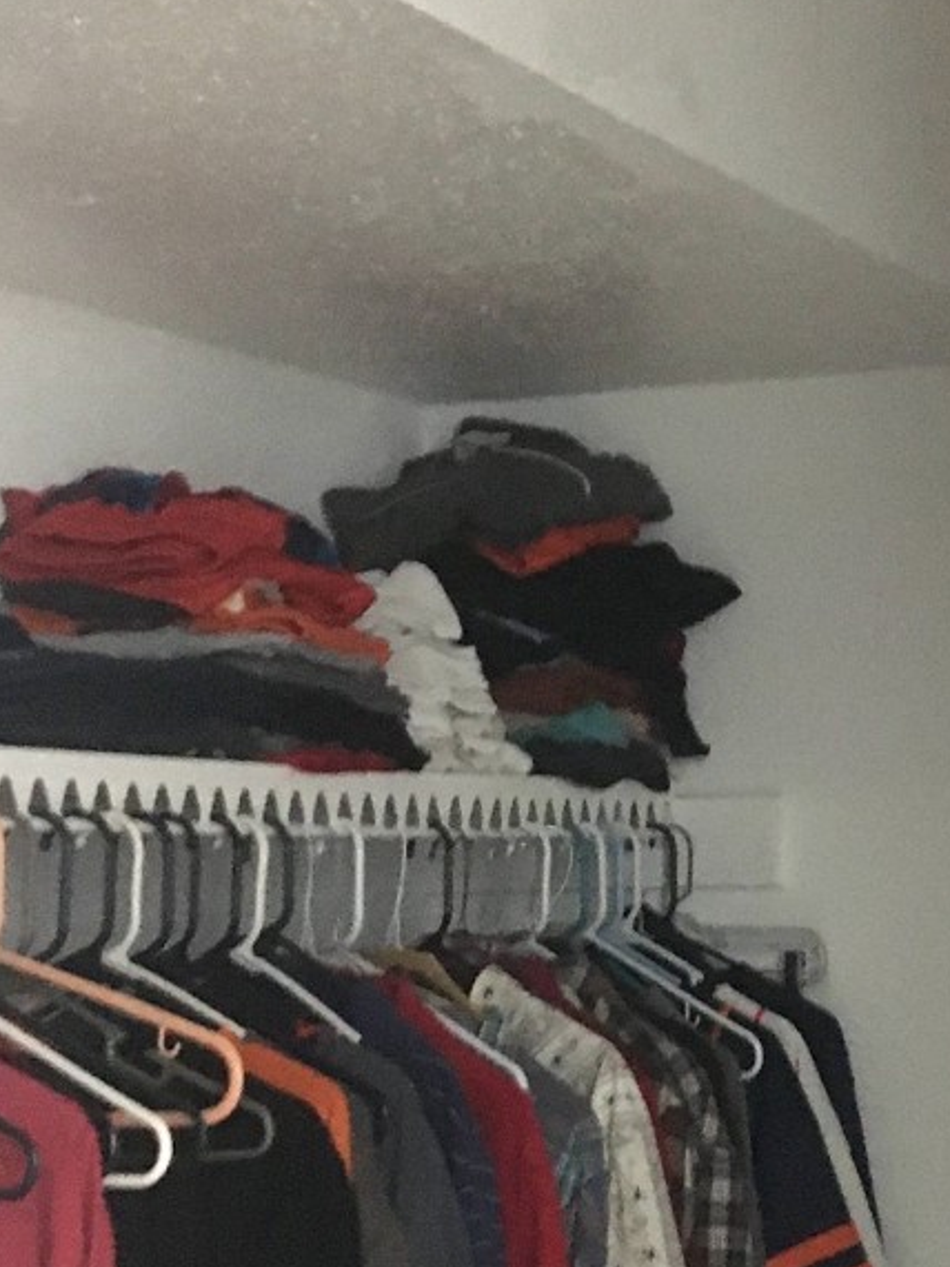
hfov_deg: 18.3
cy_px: 821
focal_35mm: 78
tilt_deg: +3.0
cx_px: 1012
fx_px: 2855
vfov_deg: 24.9
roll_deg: +2.7
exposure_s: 1/15
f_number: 2.2
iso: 500
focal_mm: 4.15
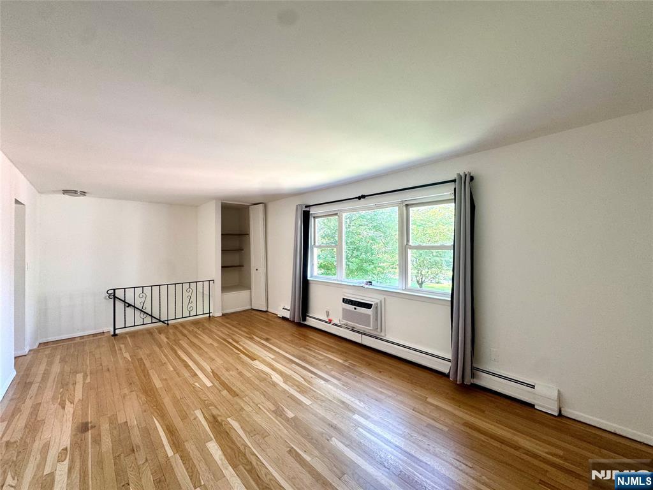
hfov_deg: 102.1
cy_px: 245
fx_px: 264
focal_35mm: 14
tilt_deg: +0.7
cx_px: 326
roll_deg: +0.0
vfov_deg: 85.7
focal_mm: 2.22
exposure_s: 1/120
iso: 125
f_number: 2.2
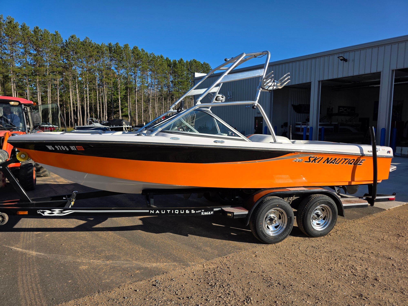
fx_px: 271
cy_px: 153
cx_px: 204
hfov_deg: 73.9
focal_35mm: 23
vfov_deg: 58.9
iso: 80
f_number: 1.7
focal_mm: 6.3
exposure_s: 1/5447
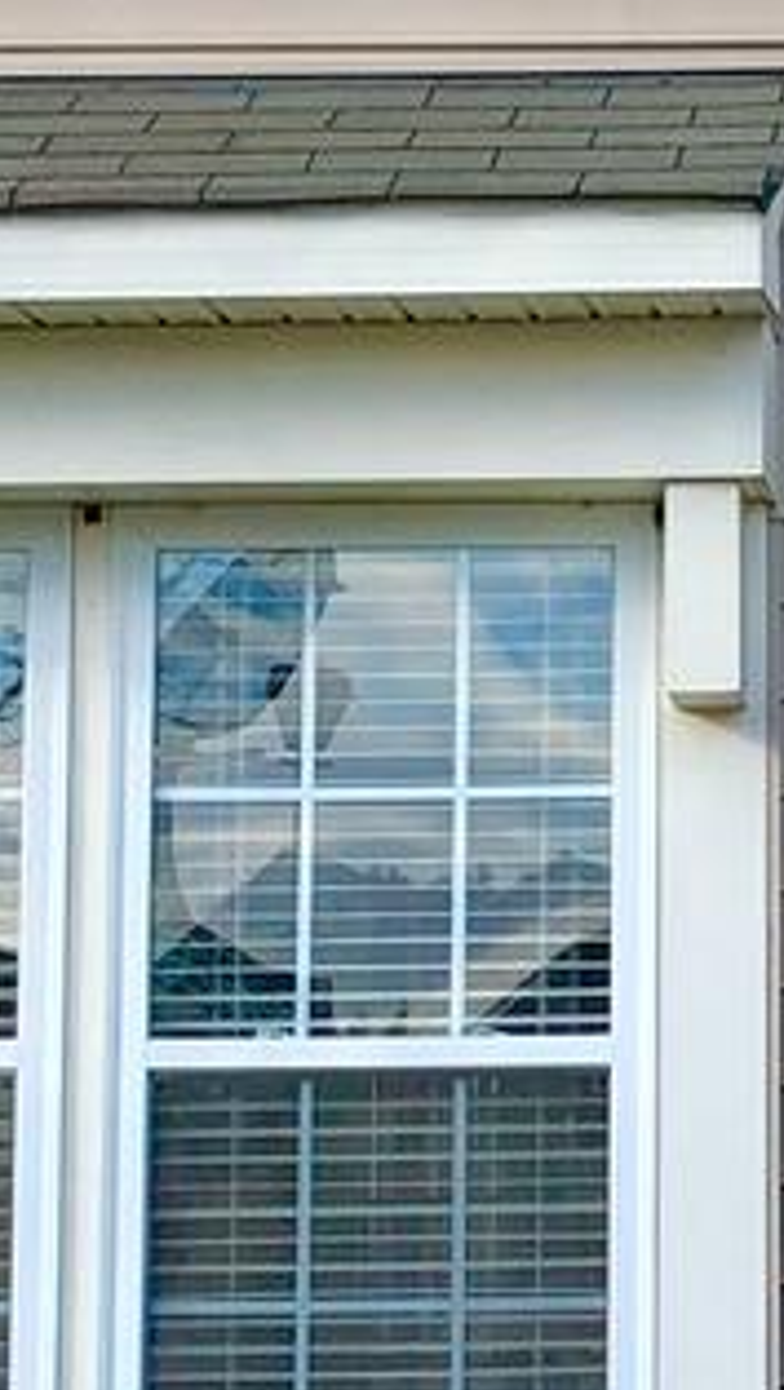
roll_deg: +0.8
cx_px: 1045
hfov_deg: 8.0
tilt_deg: +7.0
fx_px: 5498
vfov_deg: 14.4
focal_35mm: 149
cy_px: 633
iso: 20
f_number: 1.8
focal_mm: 3.99
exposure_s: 1/873
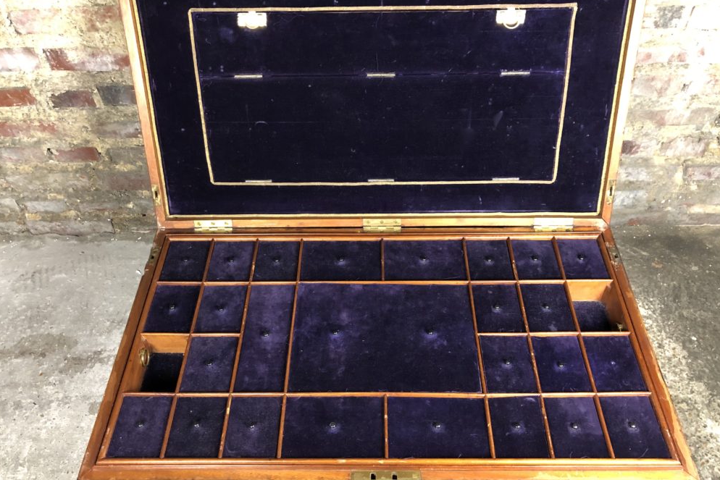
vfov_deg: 43.6
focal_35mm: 30
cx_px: 367
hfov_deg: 61.9
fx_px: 600
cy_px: 248
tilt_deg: -49.4
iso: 100
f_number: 1.8
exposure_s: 1/9
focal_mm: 4
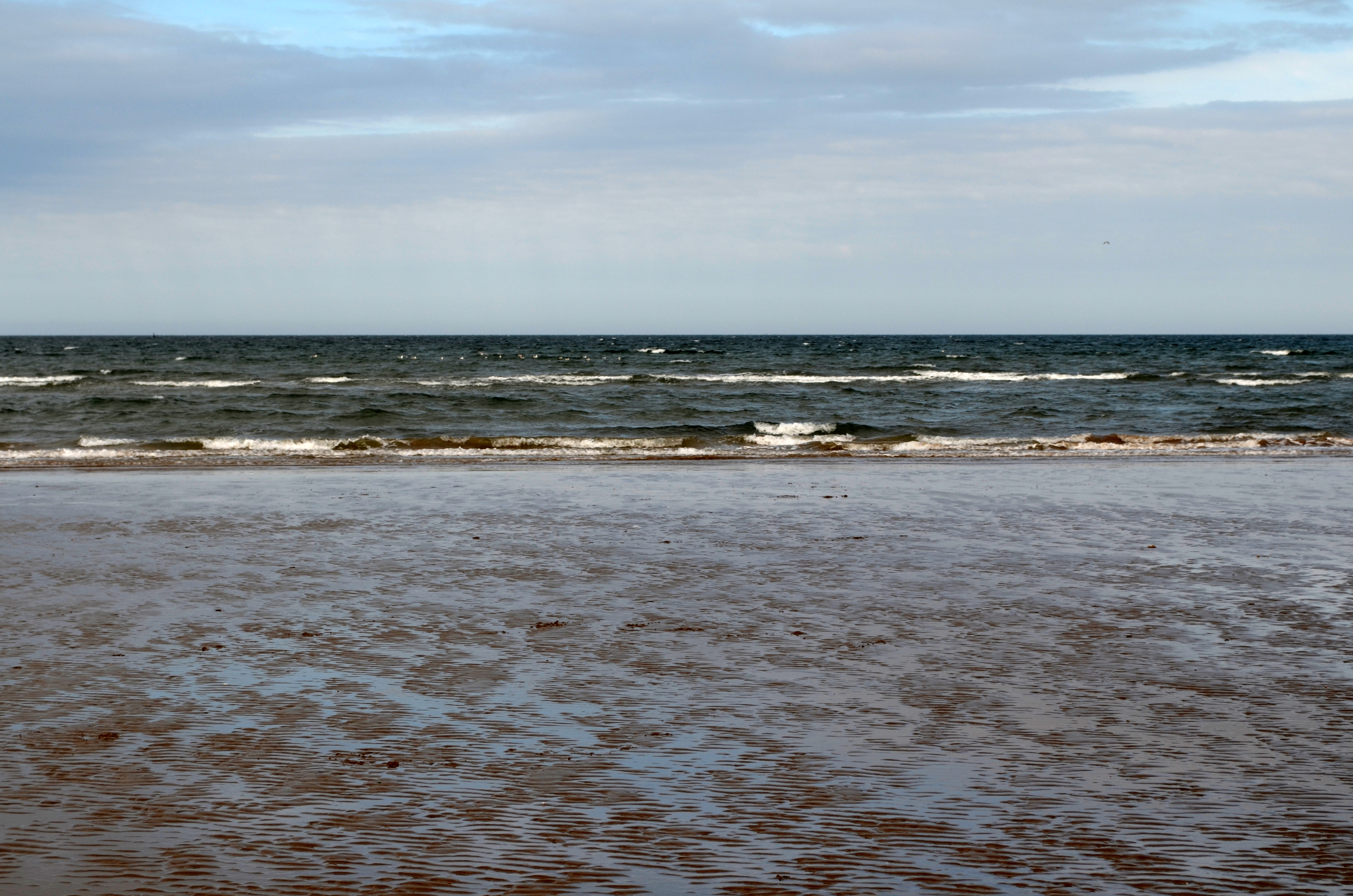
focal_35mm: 72
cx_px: 676
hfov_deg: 28.1
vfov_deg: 18.8
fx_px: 2700
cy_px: 448
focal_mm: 48
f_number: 9
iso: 100
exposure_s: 1/320
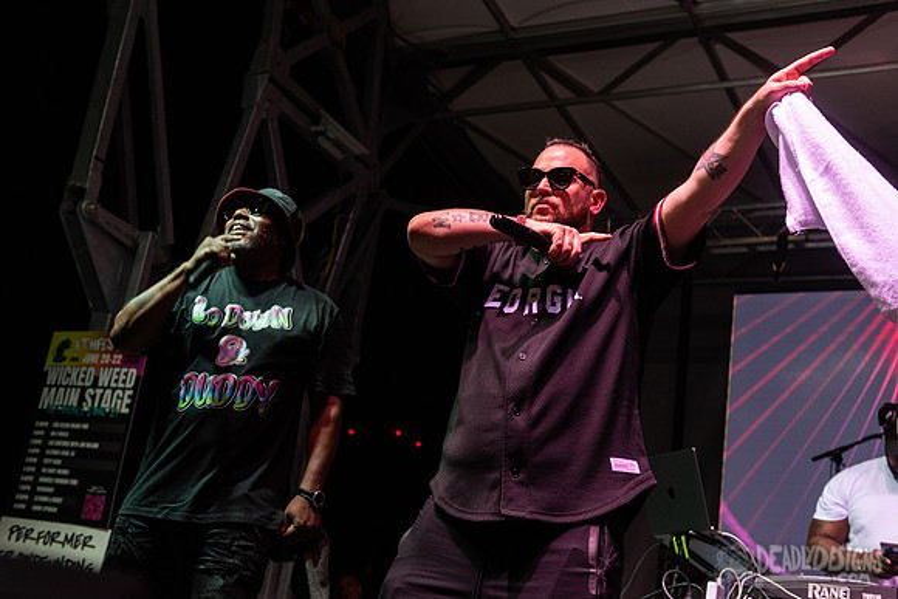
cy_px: 275
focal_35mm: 48
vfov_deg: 28.1
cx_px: 433
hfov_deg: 41.1
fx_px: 1199
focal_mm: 44
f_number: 4
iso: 2000
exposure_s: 1/250
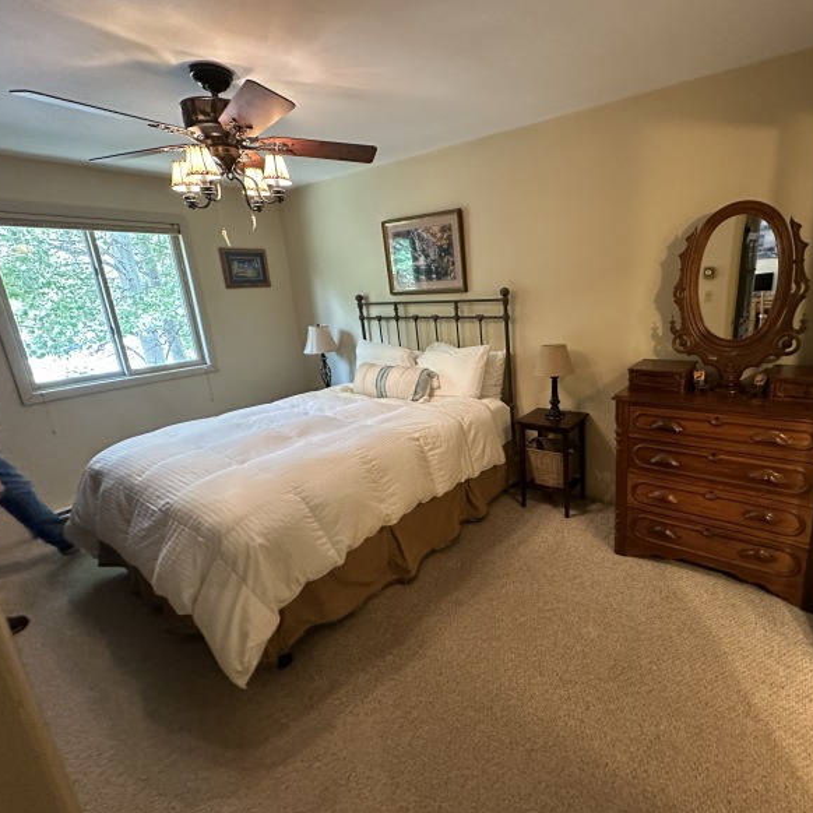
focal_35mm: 17
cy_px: 408
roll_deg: +3.4
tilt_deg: -15.4
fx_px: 452
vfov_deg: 84.0
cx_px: 493
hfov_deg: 82.8
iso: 640
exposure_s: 1/60
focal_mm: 2.22
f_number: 2.2
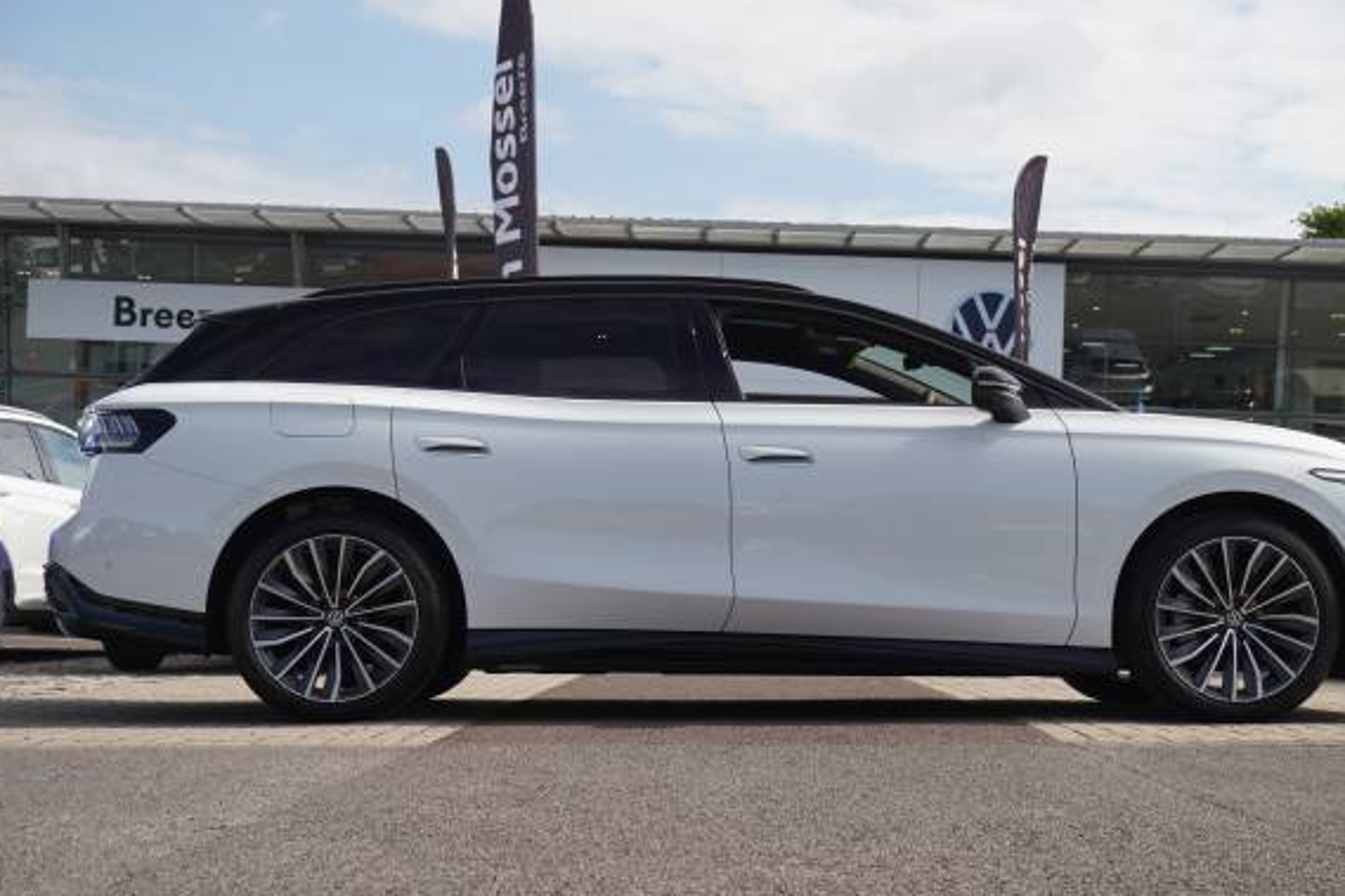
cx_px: 742
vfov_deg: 25.0
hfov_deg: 36.8
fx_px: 2017
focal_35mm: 54
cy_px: 454
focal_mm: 32
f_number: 5.6
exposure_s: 1/500
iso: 200
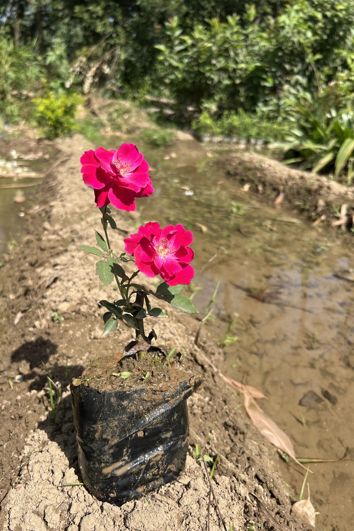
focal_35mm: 28
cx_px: 162
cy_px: 272
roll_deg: -4.2
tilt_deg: -21.8
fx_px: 413
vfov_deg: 65.5
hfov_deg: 46.4
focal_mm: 5.7
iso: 50
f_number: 1.5
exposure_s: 1/2571
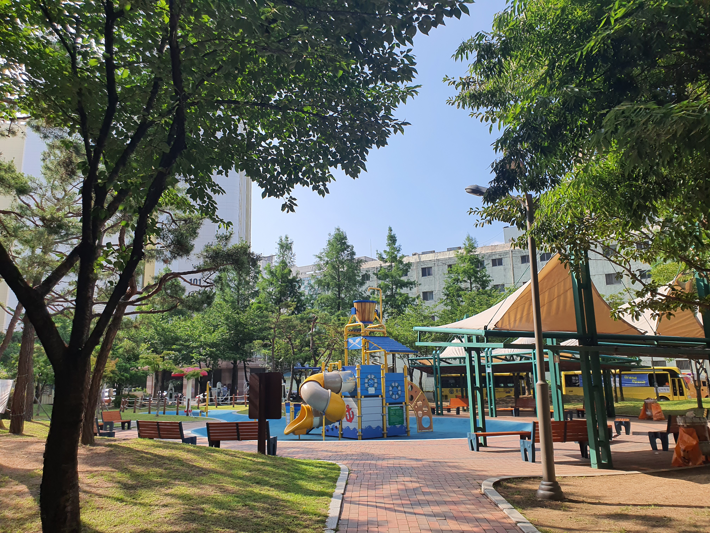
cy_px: 266
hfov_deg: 67.3
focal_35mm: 26
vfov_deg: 53.1
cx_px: 355
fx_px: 533
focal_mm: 4.3
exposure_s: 1/1512
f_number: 2.4
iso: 50
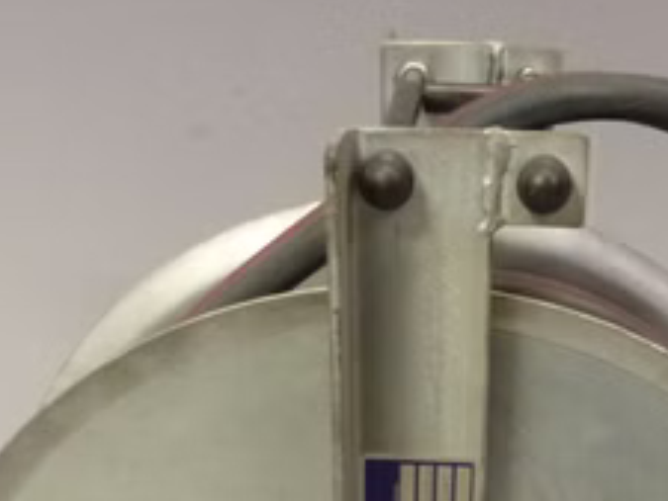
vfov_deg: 19.0
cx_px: 508
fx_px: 1371
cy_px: 670
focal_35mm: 71
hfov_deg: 27.0
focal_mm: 4.5
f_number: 3.1
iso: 400
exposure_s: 1/40
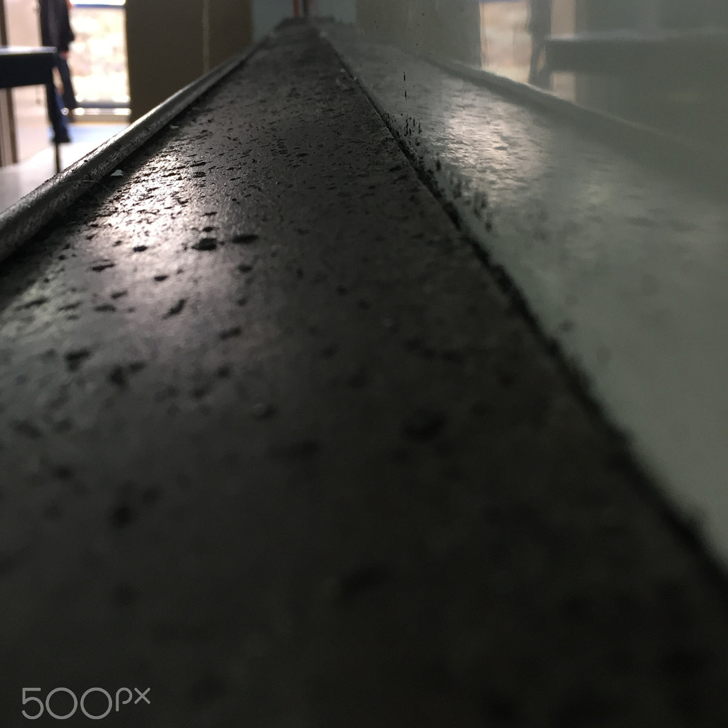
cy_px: 241
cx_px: 394
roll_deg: -0.6
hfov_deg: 42.8
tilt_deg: -13.1
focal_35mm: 39
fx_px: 928
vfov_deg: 42.2
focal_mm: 4.15
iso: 40
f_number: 2.2
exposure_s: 1/33
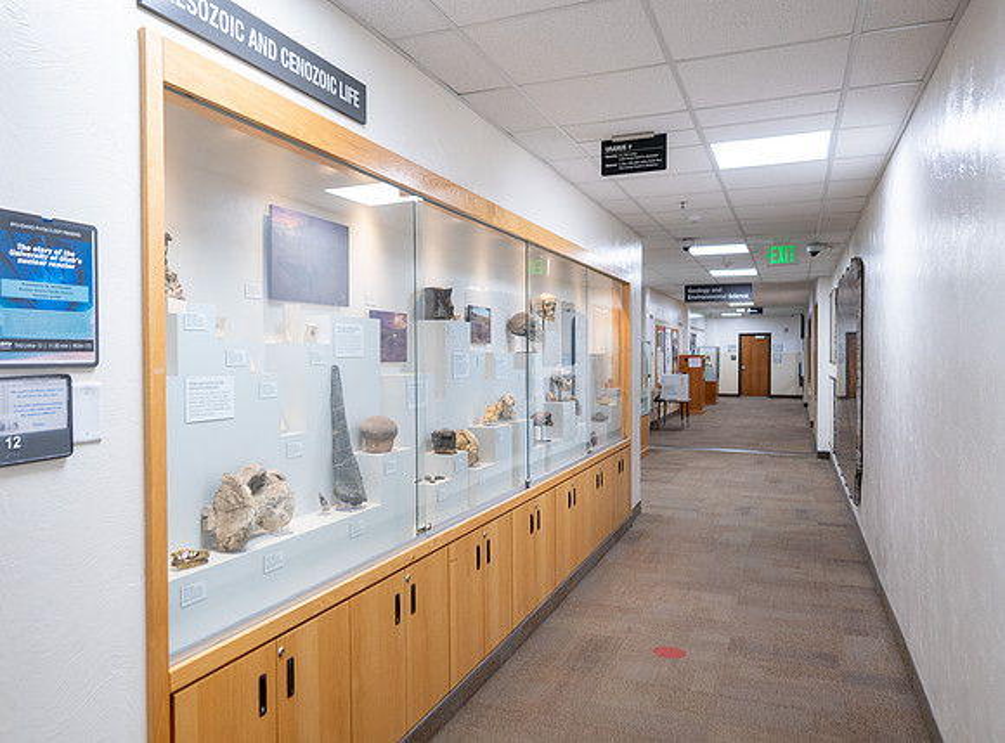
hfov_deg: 69.0
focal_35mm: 25
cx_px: 448
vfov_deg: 54.1
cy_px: 372
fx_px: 728
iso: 800
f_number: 4
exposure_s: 1/160
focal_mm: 23.5
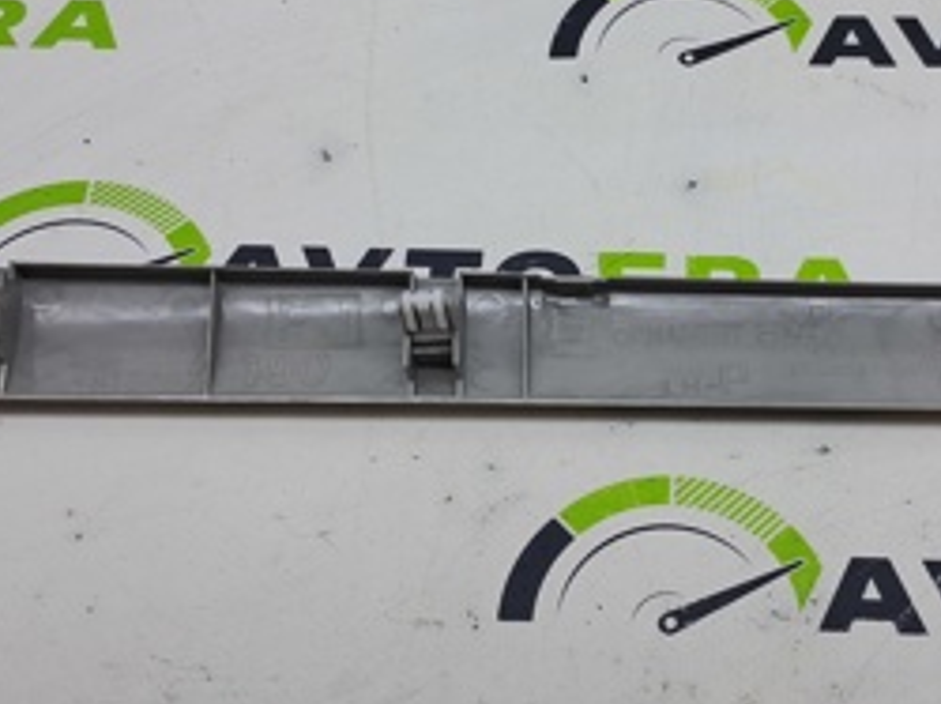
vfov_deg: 21.2
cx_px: 640
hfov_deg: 28.0
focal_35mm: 69
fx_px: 1874
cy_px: 262
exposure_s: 1/50
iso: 50
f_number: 1.8
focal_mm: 4
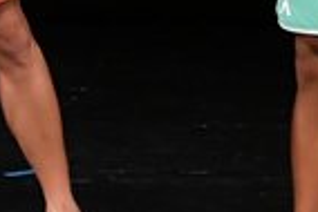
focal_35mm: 1309
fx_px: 11574
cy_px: -161
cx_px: -73
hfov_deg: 1.6
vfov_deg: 1.1
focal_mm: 160
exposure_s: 1/400
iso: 3200
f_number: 5.6
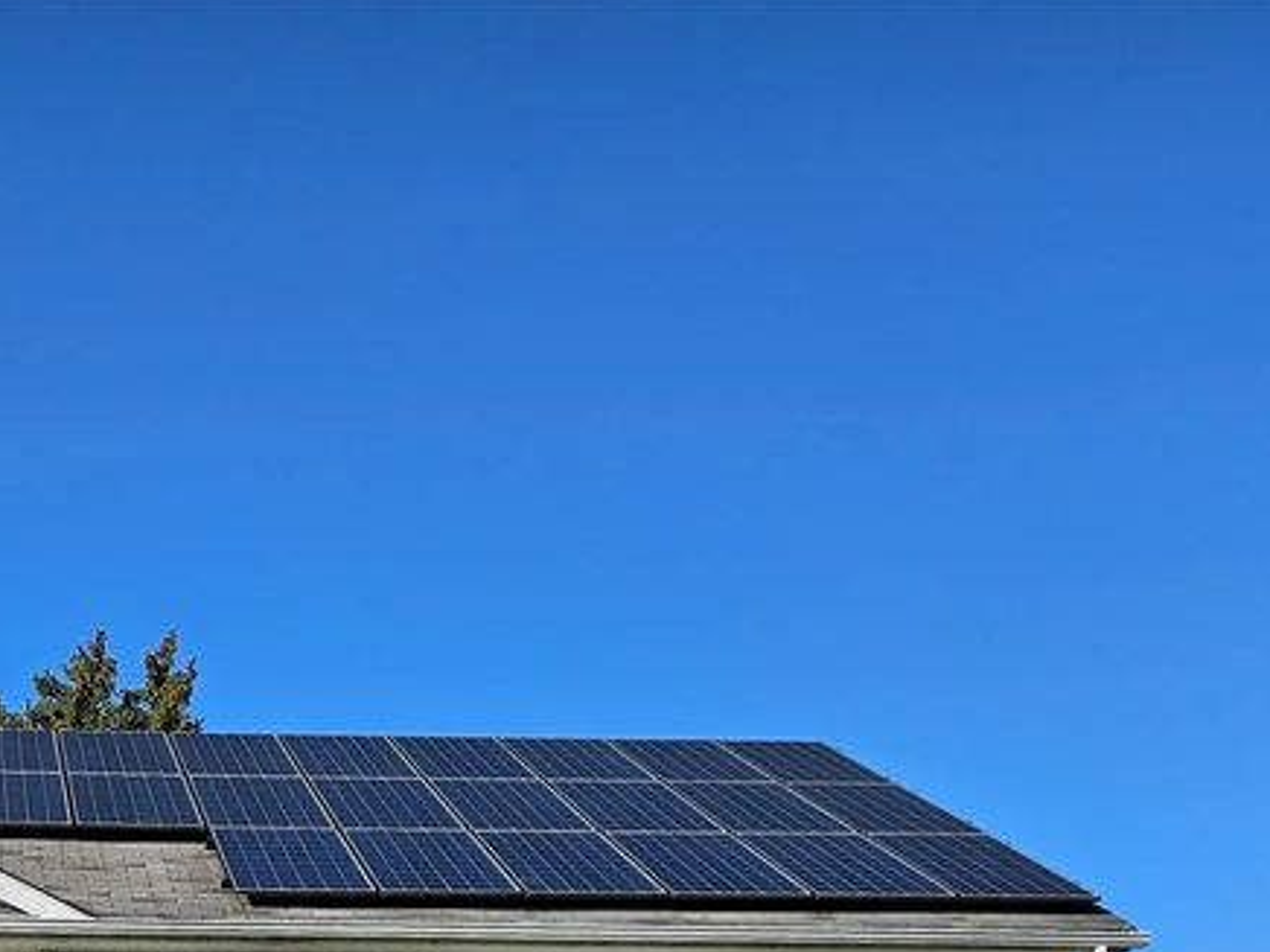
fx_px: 1981
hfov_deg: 33.6
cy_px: 1109
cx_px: 114
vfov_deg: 24.7
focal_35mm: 54
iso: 25
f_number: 1.8
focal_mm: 5.4
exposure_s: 1/2635
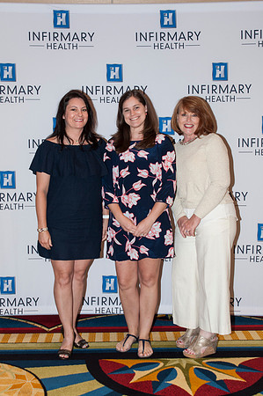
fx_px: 527
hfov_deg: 28.0
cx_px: 132
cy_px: 198
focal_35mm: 48
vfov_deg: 41.2
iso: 400
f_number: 5.6
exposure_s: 1/60
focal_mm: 32
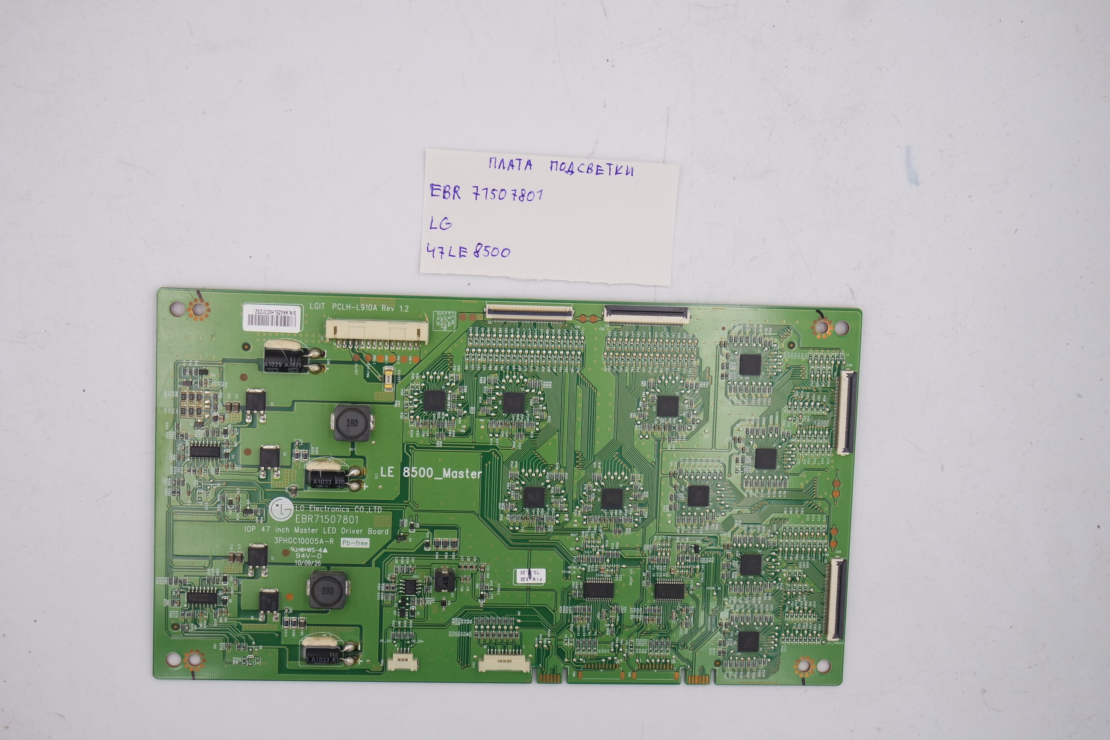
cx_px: 555
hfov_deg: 41.1
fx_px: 1480
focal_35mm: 48
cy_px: 370
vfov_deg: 28.1
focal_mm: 18
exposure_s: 1/125
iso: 160
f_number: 4.5
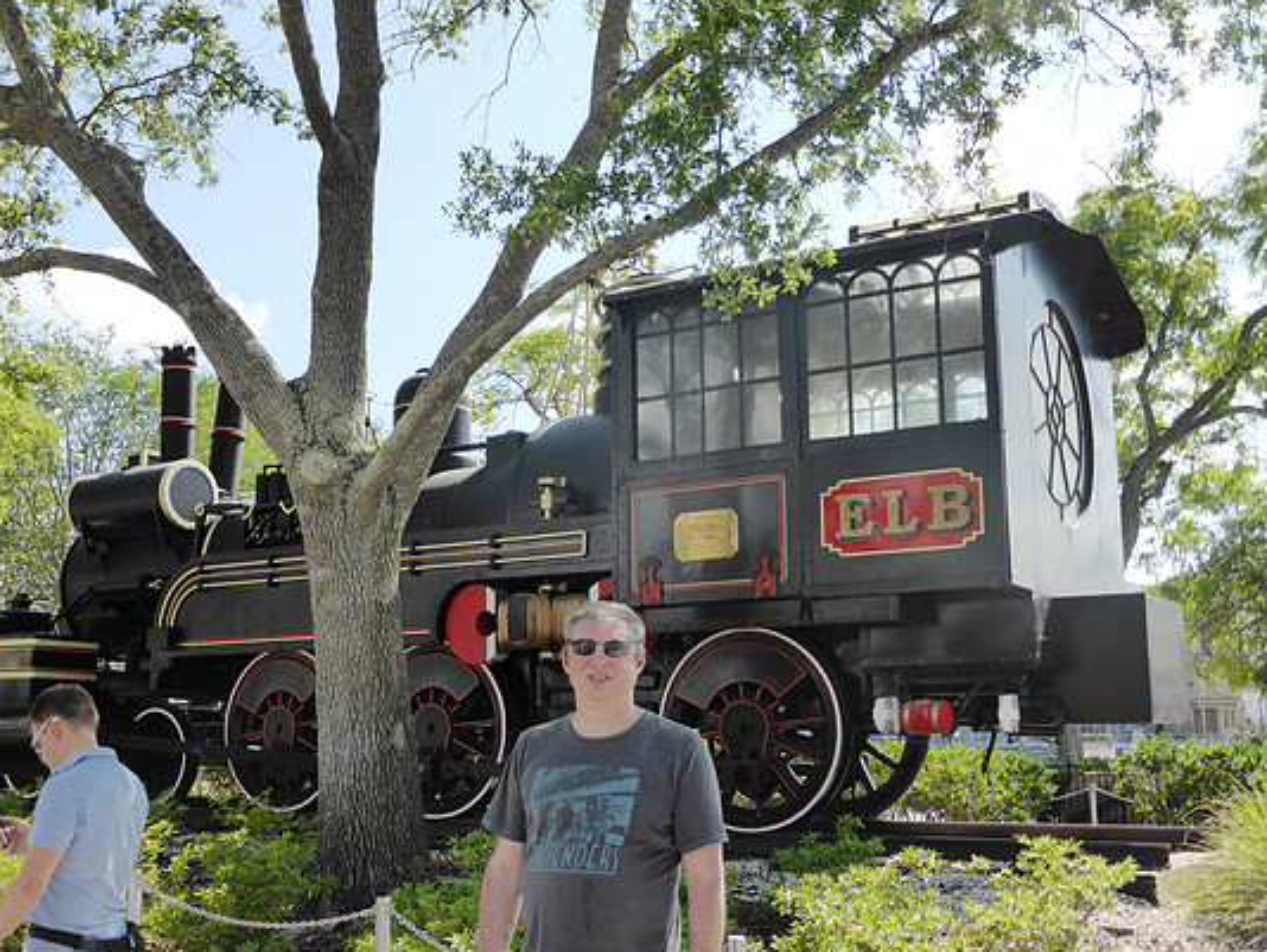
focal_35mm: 38
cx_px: 629
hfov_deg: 49.0
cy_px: 490
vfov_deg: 37.7
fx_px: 1391
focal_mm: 6.1
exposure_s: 1/640
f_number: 3.7
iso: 200
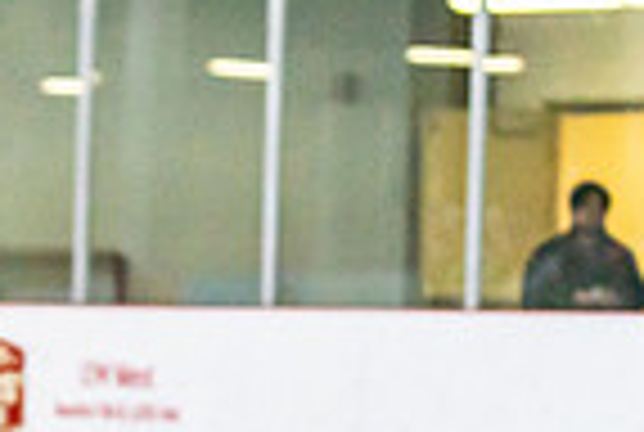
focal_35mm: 309
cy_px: 665
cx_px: -566
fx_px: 5539
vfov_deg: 4.4
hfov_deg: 6.5
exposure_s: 1/1250
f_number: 2.8
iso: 3200
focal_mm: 70
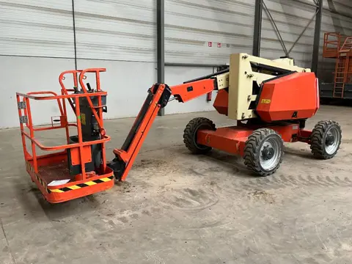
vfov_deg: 48.2
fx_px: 295
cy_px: 132
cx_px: 176
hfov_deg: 61.7
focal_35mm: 29
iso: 80
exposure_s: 1/60
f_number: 1.8
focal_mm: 3
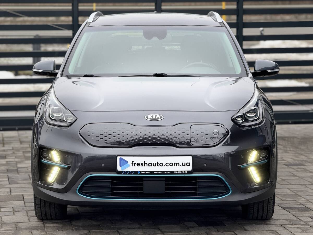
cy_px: 118
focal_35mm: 120
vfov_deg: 12.3
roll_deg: +0.6
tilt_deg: -6.5
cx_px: 156
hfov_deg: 16.4
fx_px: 1085
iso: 50
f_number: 2.8
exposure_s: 1/152
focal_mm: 15.66
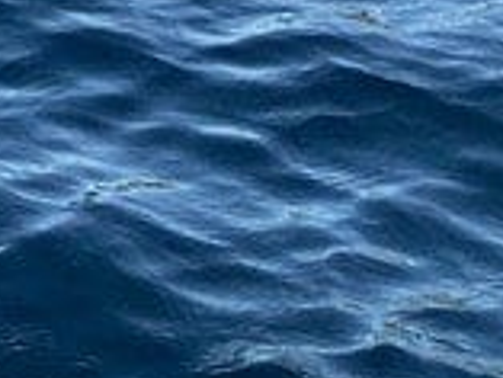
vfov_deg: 9.2
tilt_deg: -8.7
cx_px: -692
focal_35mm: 148
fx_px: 2152
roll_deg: +1.9
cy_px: -461
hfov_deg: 11.2
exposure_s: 1/1221
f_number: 1.8
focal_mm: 3
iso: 16
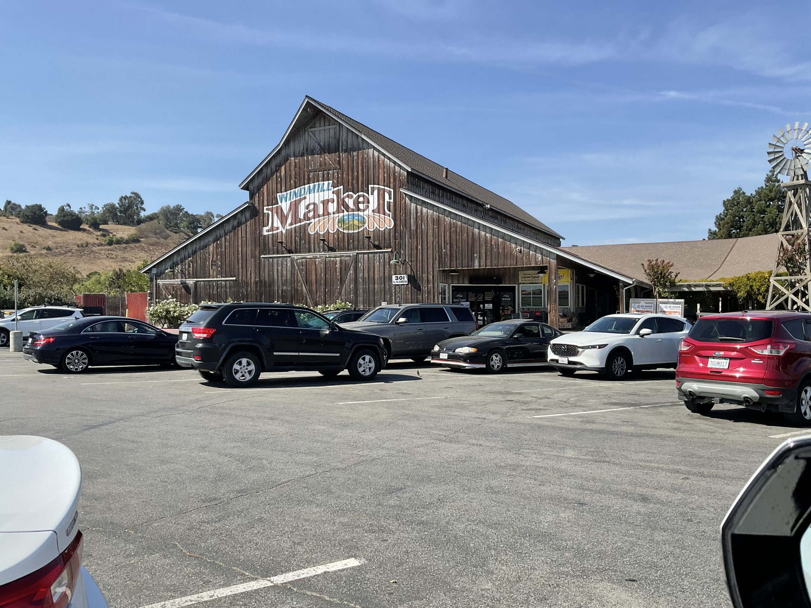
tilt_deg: +0.6
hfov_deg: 61.7
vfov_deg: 48.2
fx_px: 679
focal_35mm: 29
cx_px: 406
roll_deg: +0.9
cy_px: 304
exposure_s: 1/1675
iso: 16
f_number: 1.8
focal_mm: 3
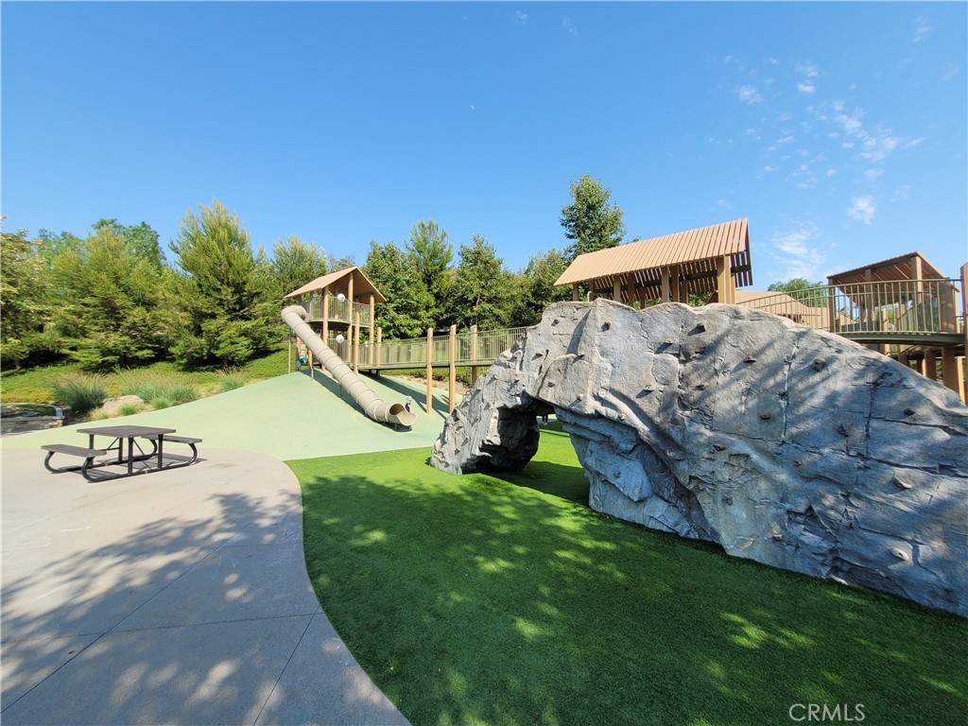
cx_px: 484
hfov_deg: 106.2
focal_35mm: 13
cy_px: 363
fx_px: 364
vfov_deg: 89.9
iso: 40
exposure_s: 1/906
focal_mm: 1.74
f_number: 2.2
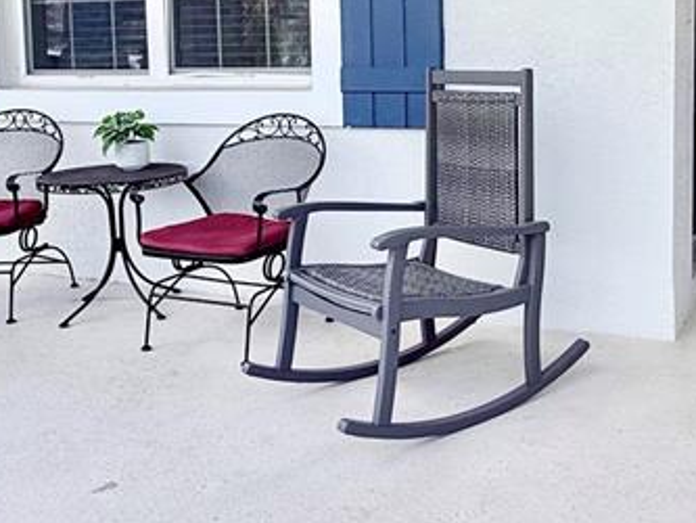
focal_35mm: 43
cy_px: 126
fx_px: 865
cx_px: 508
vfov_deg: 32.9
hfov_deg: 42.7
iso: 50
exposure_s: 1/472
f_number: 2.2
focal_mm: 2.22
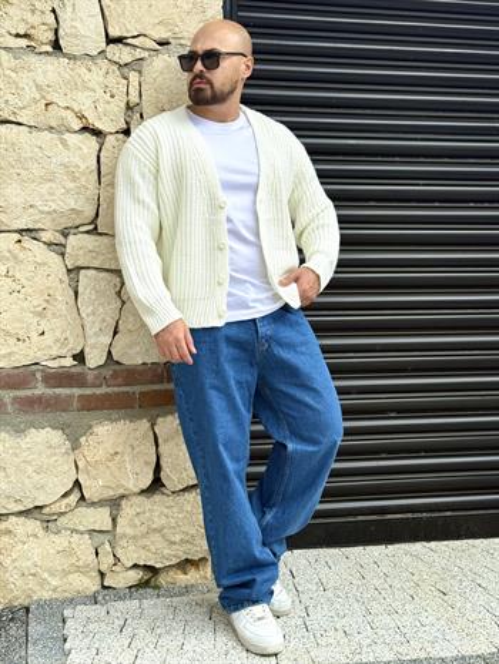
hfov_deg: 30.3
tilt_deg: -6.8
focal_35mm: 48
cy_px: 332
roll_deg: -0.5
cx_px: 250
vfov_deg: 39.6
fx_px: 922
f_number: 1.78
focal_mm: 6.76
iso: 64
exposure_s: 1/1285
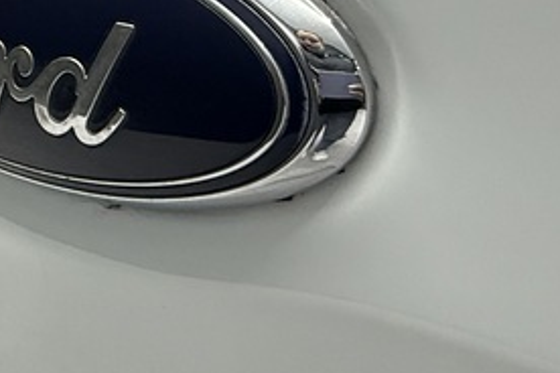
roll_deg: +1.4
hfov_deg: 35.9
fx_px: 840
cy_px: 30
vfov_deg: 24.3
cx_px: 130
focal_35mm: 54
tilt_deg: -12.1
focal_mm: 2.22
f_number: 2.2
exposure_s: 1/50
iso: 250
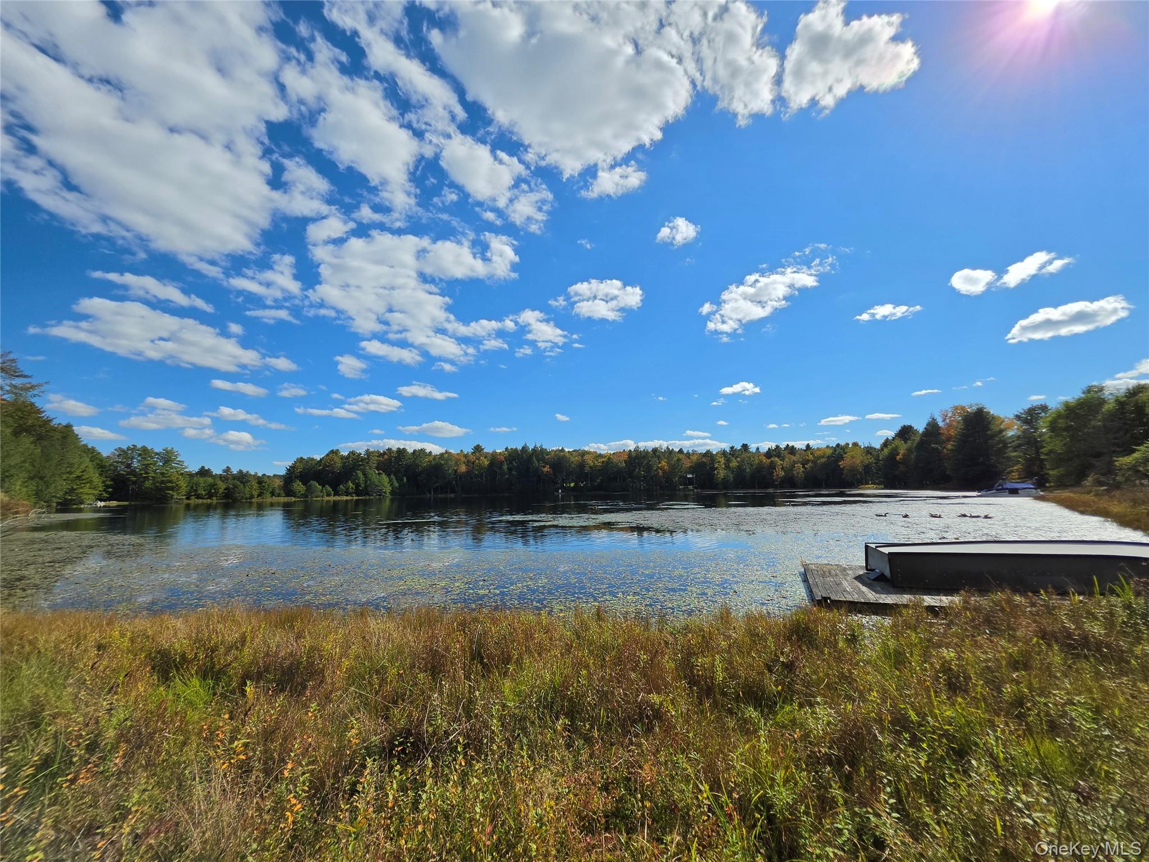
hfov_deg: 106.2
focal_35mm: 13
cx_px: 574
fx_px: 432
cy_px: 431
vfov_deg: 89.9
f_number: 1.9
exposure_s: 1/3952
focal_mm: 2.2
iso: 32
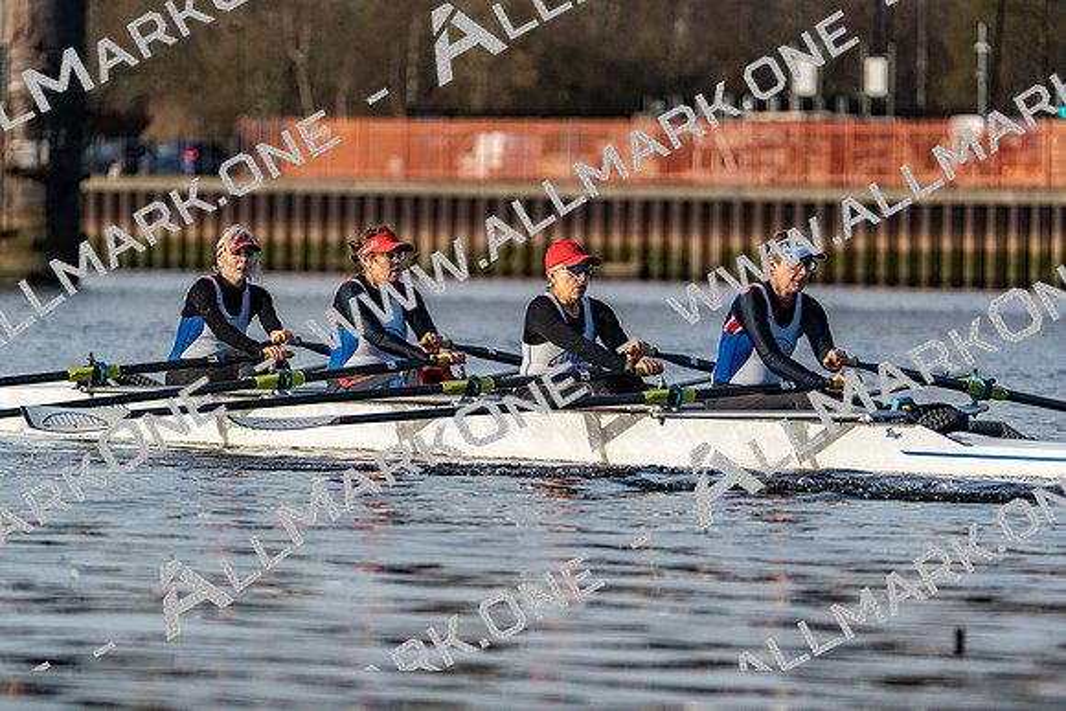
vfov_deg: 4.0
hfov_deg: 5.9
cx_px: 533
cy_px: 356
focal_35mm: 347
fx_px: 10277
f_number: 6.3
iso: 500
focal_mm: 347
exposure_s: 1/2000
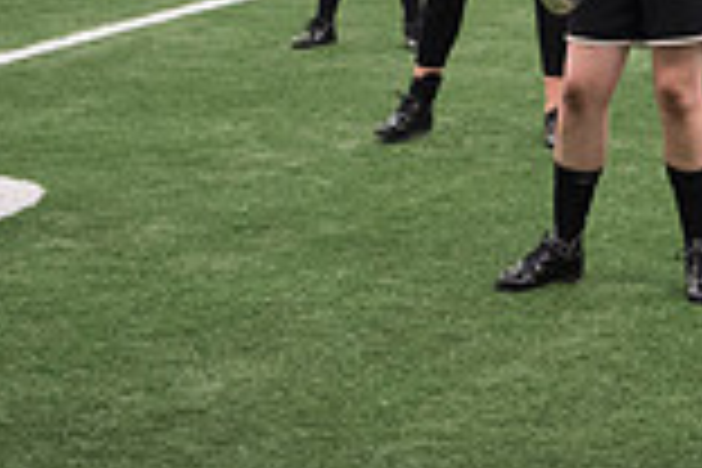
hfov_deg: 10.9
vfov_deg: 7.2
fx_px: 3627
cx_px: 716
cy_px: -322
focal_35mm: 186
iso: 3200
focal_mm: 50
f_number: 3.2
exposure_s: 1/200
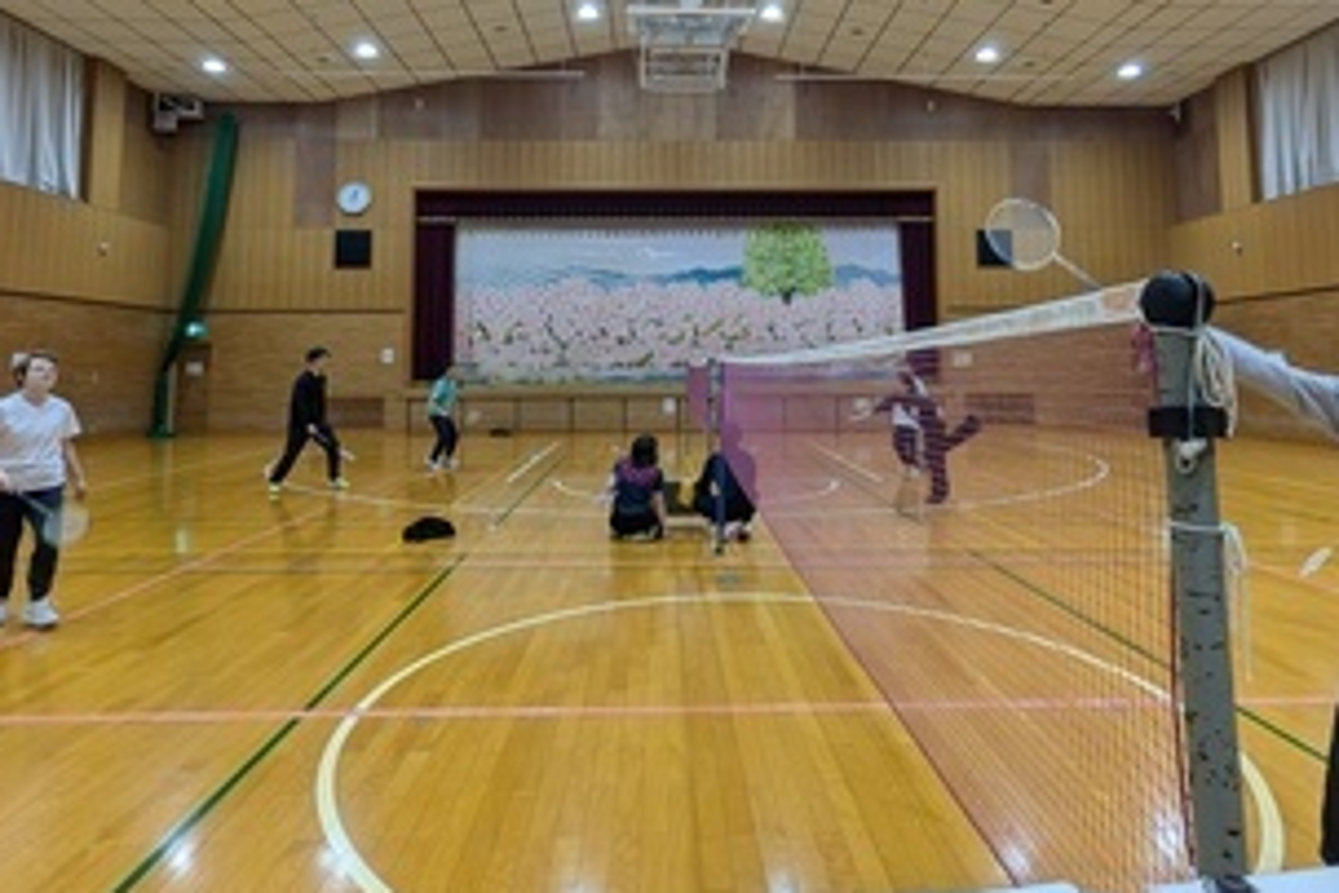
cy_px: 292
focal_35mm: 22
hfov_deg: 78.6
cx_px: 676
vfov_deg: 55.9
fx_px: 818
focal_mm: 2.35
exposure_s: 1/40
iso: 59
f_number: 2.2
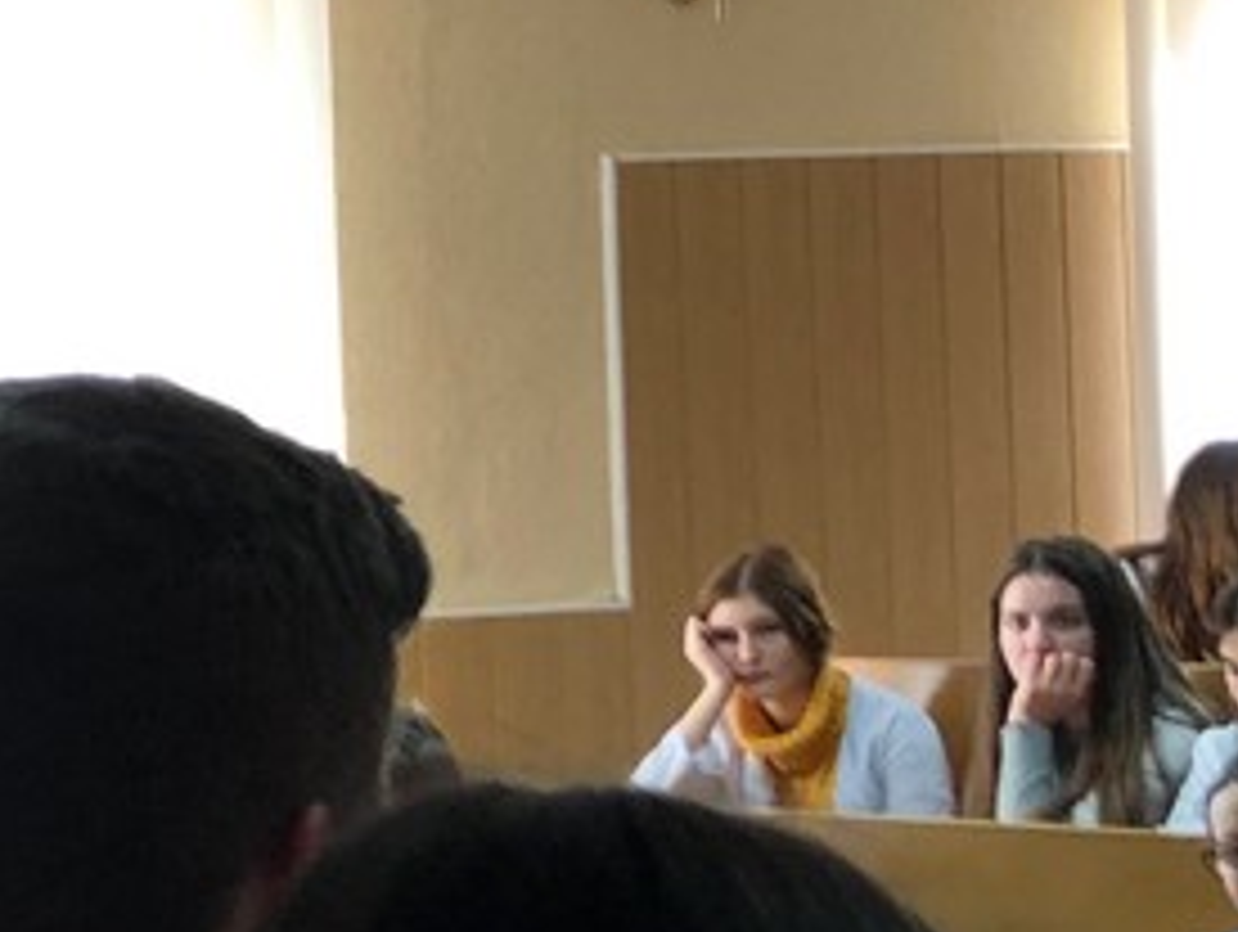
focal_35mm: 122
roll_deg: +3.2
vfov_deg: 12.2
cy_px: 599
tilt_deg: -2.9
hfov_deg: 14.8
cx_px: -702
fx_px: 4369
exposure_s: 1/20
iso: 40
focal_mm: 3.99
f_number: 1.8
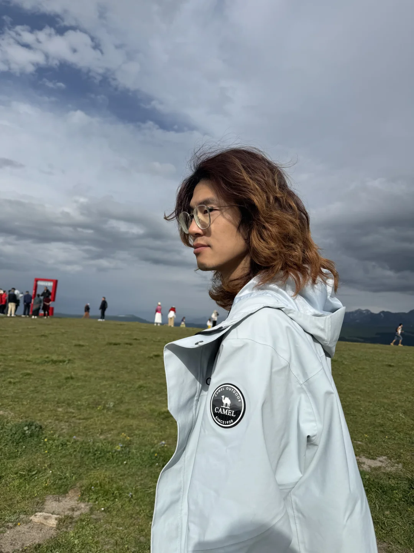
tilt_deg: +10.0
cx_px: 207
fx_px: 383
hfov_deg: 56.8
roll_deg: -1.1
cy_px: 276
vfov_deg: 71.6
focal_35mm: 24
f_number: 1.78
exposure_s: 1/7937
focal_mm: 6.76
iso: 80
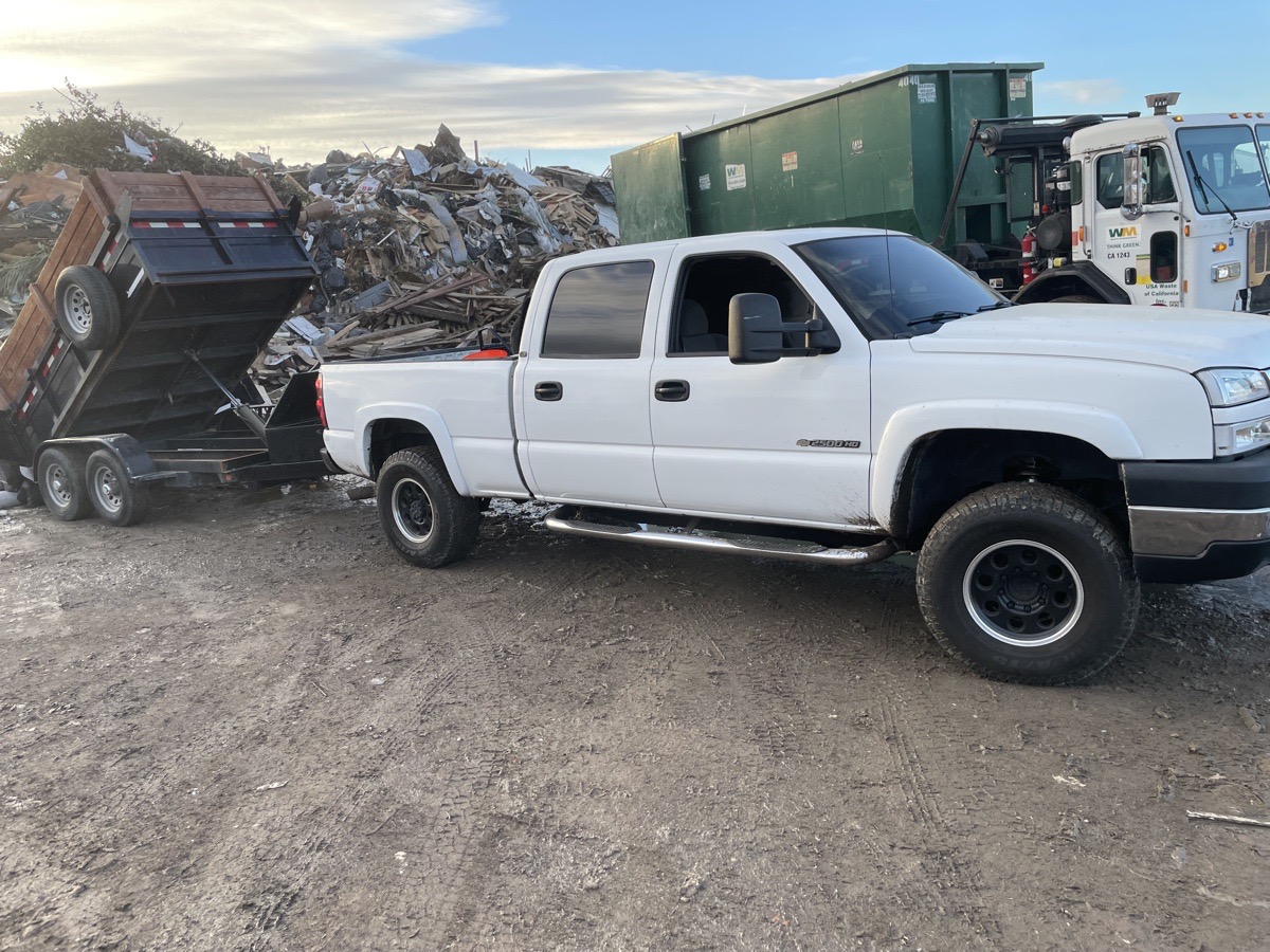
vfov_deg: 53.1
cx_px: 635
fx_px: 954
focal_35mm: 26
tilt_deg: -10.1
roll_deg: +8.0
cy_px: 476
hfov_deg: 67.3
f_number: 1.6
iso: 32
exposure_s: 1/390
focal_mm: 4.2
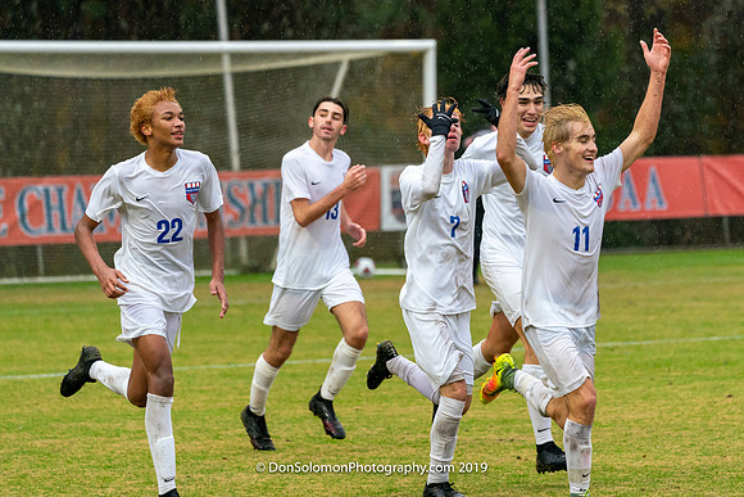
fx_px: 6086
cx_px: 434
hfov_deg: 7.0
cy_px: 201
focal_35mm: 294
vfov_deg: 4.7
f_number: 5.6
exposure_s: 1/1000
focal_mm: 247
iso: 3200
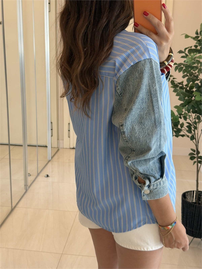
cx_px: 101
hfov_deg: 30.3
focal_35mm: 48
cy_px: 134
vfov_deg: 39.7
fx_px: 373
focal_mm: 6.76
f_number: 1.78
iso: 200
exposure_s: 1/60
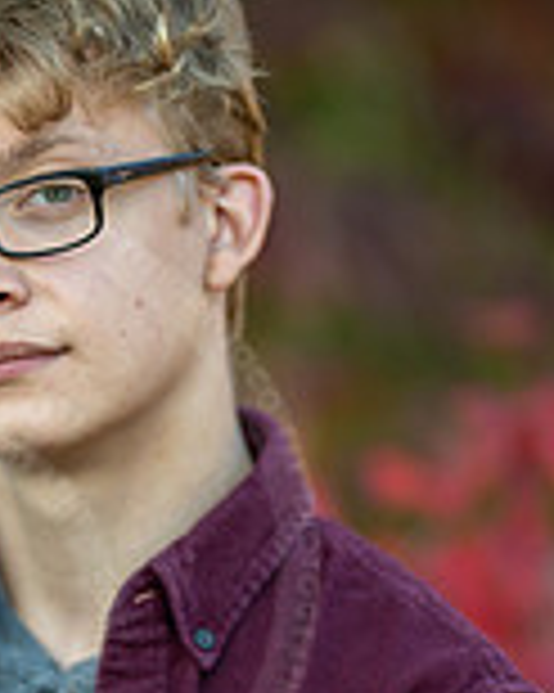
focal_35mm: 233
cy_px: 720
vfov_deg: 8.2
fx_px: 4780
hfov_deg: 6.6
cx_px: 9
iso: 125
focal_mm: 85
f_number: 1.2
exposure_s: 1/1250
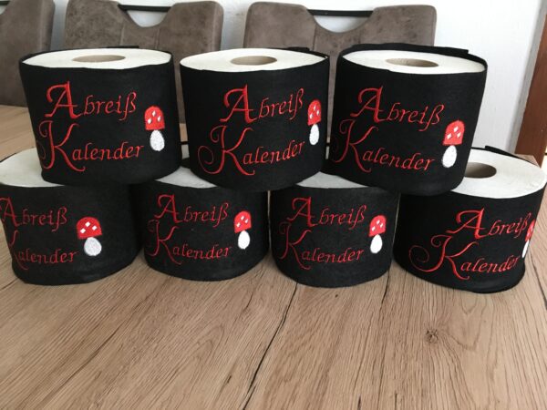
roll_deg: -1.7
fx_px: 458
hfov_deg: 61.7
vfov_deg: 48.2
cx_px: 274
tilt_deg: -24.5
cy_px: 205
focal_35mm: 29
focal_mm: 4.15
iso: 200
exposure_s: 1/17
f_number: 2.2
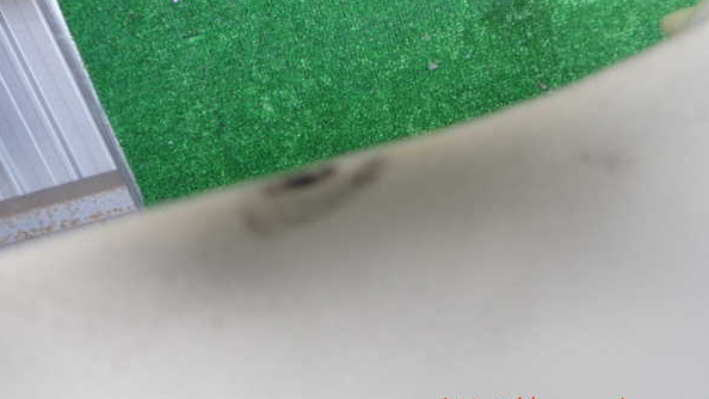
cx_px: 354
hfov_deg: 59.5
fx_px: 620
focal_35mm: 33
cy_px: 156
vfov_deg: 35.5
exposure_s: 1/100
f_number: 2.3
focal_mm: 5.4
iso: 200
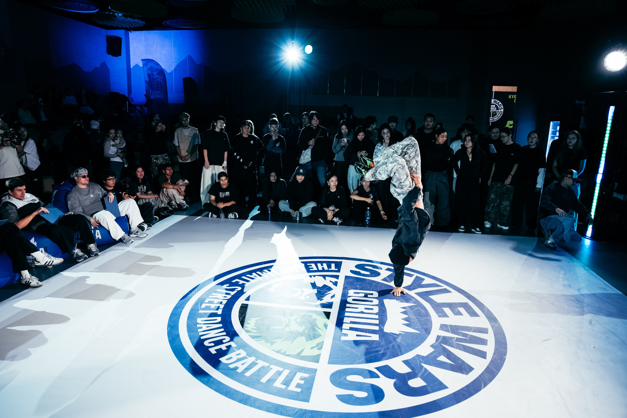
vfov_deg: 53.1
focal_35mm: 24
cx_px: 314
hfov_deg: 73.7
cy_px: 209
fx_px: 418
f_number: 2.8
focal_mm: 24
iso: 3200
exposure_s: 1/800
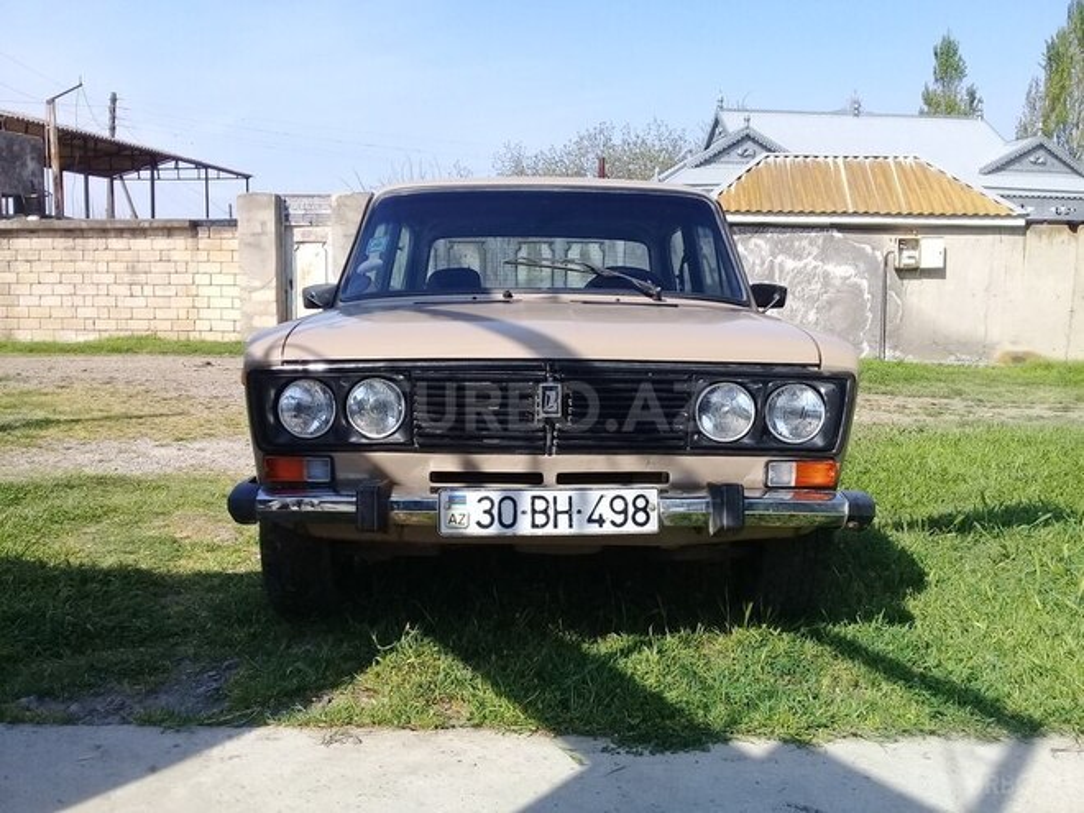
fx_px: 971
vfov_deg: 45.4
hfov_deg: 58.4
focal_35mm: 31
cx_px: 542
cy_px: 406
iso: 50
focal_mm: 3.3
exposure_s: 1/917
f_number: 2.2
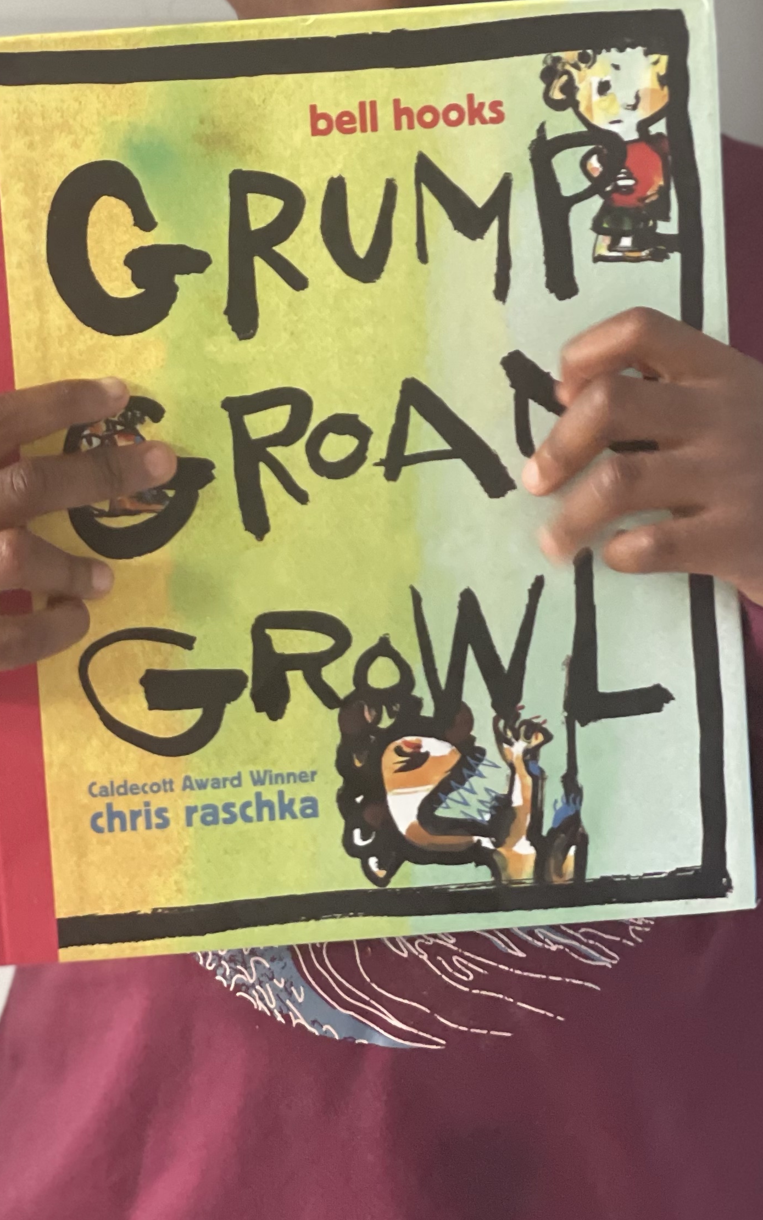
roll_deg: +0.4
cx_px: 331
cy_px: 333
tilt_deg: -4.6
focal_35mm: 100
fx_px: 3327
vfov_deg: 20.7
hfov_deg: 13.1
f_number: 2
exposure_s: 1/40
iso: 320
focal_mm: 6
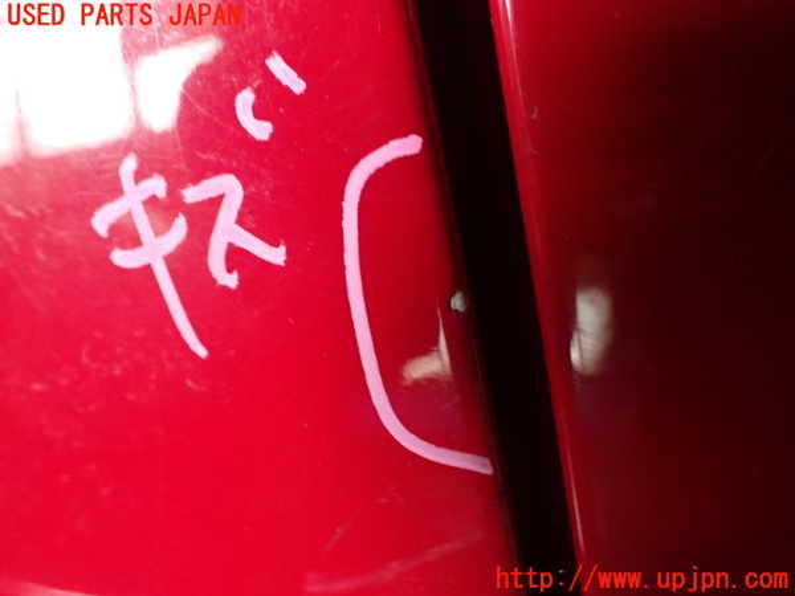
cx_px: 398
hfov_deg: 60.0
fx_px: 689
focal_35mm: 30
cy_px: 298
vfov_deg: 46.8
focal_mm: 5.4
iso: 800
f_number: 2.3
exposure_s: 1/50
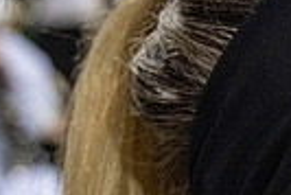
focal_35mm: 183
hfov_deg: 10.4
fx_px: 1481
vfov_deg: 7.4
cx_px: 564
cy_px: 288
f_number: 4
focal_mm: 42
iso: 2500
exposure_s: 1/500
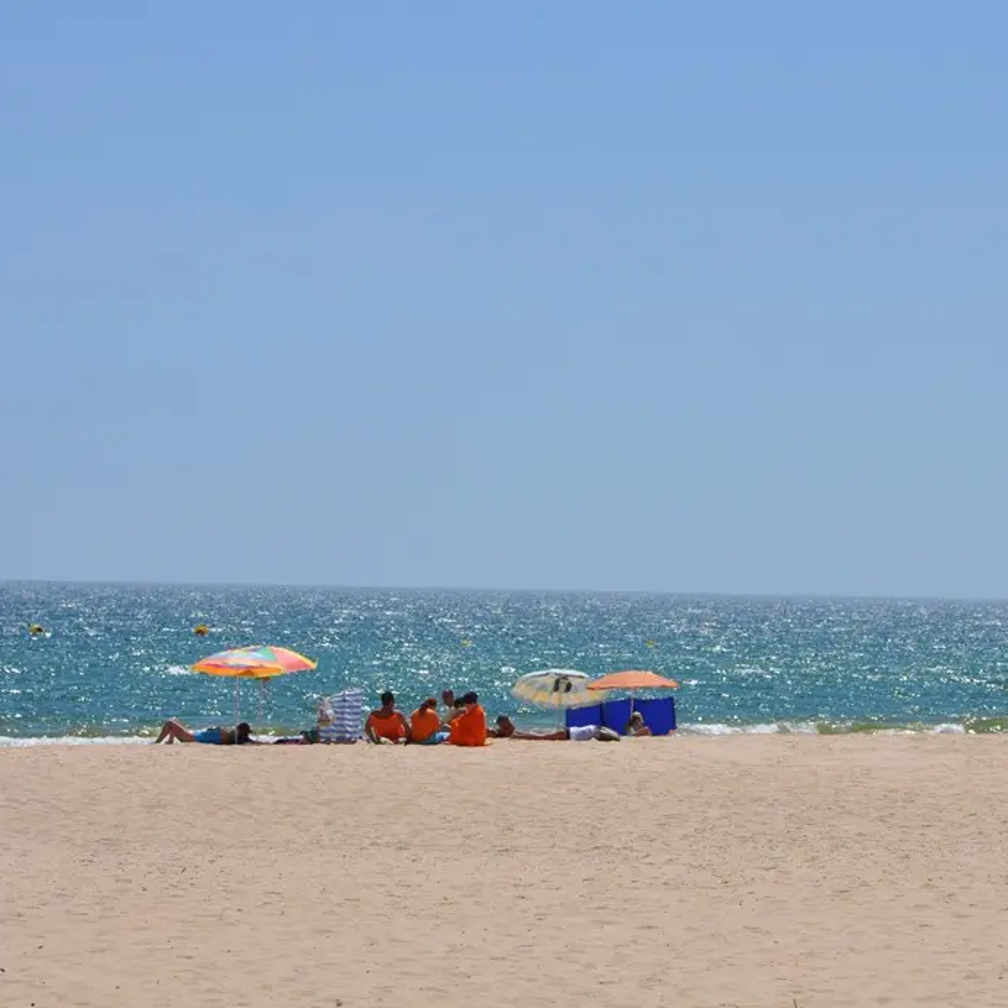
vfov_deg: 8.6
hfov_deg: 8.6
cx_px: 726
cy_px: 503
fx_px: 6676
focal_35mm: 203
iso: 200
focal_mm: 105
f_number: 11
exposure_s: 1/500
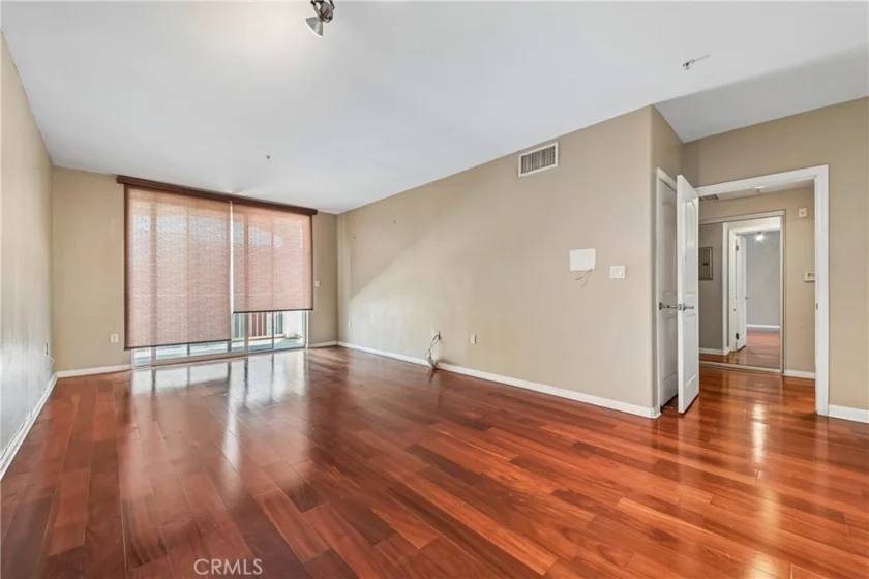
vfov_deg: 81.2
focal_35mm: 14
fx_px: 338
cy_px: 290
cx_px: 434
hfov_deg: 104.3
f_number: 8
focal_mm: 14
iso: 250
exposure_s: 1/4
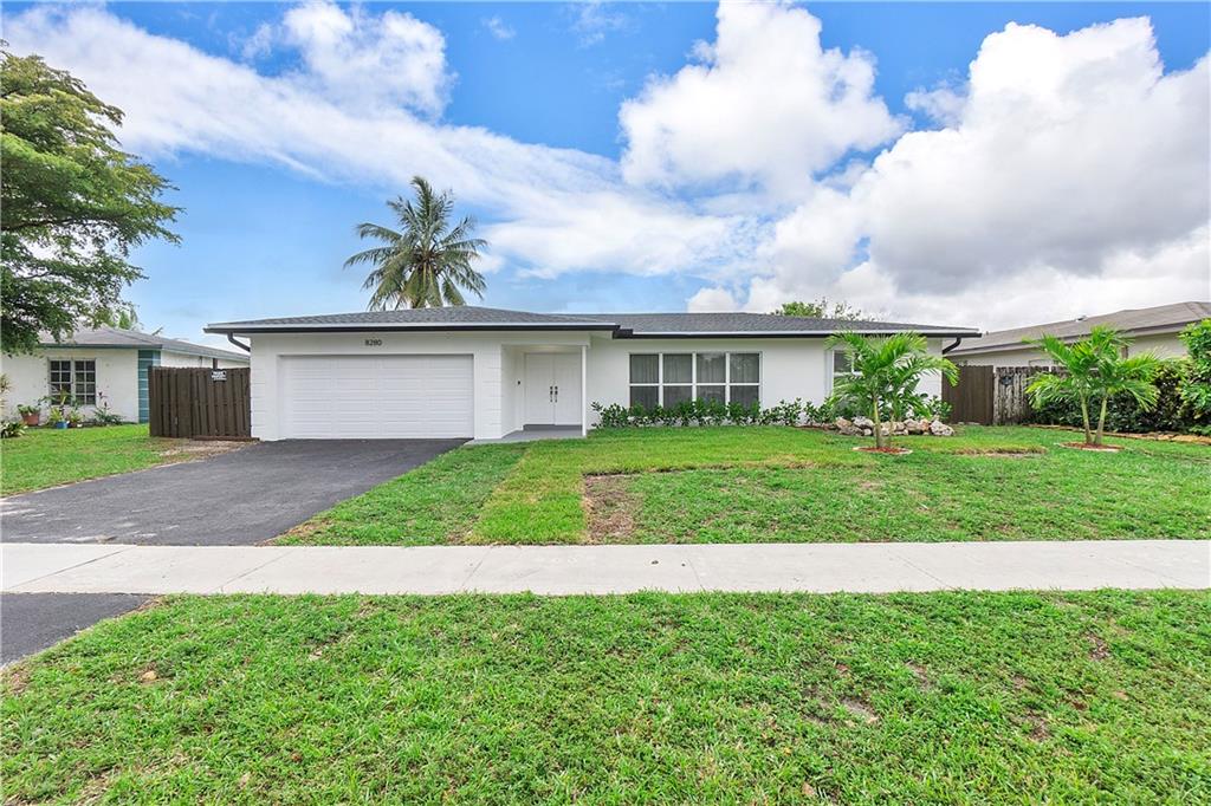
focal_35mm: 15
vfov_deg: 77.3
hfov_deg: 100.4
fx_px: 504
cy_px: 403
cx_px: 606
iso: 160
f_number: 10
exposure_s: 1/100
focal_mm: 10
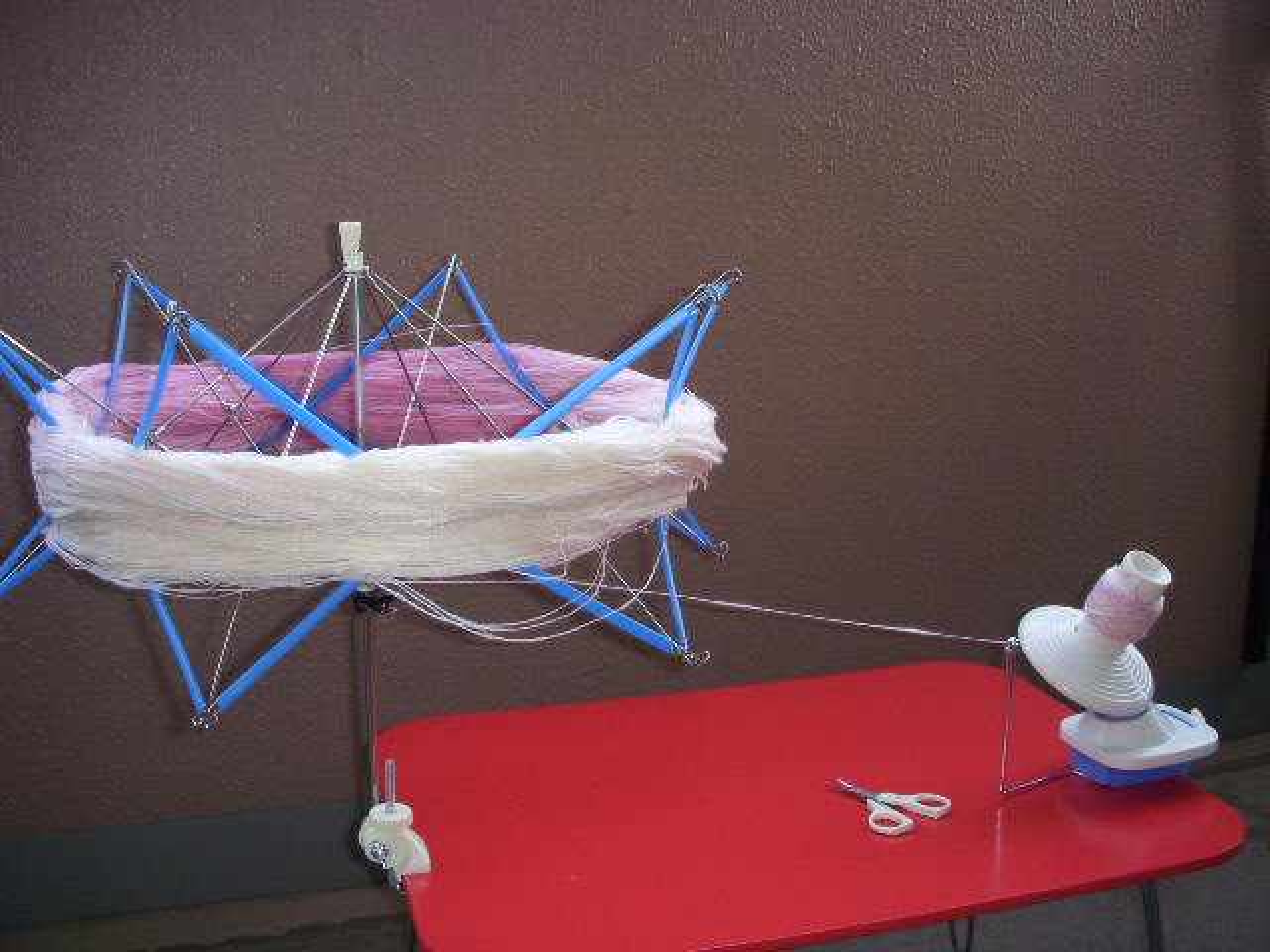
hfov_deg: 49.0
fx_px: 1394
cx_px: 635
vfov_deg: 37.7
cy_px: 476
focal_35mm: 38
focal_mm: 6.3
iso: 160
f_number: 3.3
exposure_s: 1/40
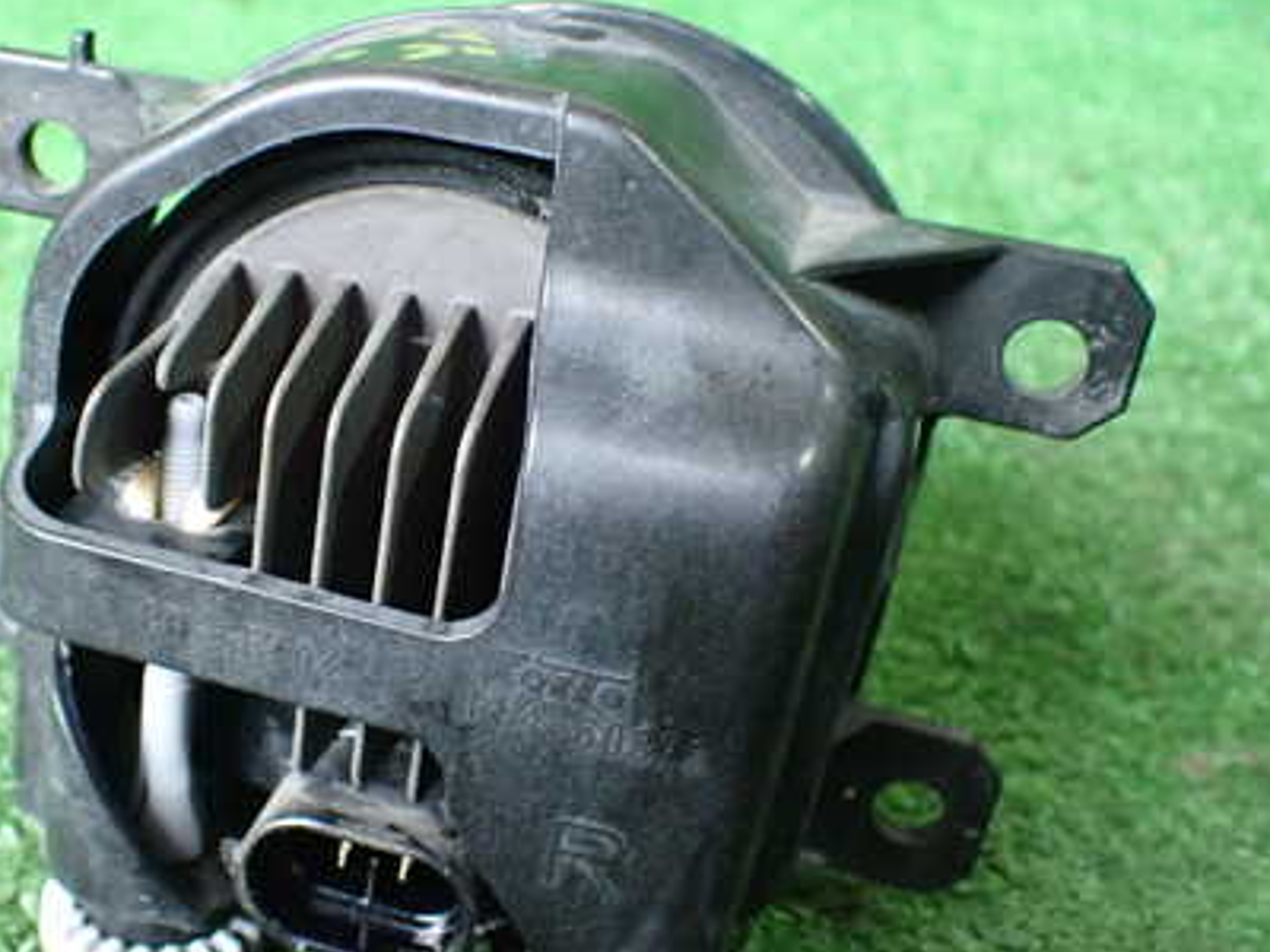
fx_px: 1651
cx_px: 432
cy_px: 527
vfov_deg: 32.2
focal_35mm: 45
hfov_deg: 41.6
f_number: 2.3
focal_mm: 5.4
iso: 800
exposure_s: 1/40
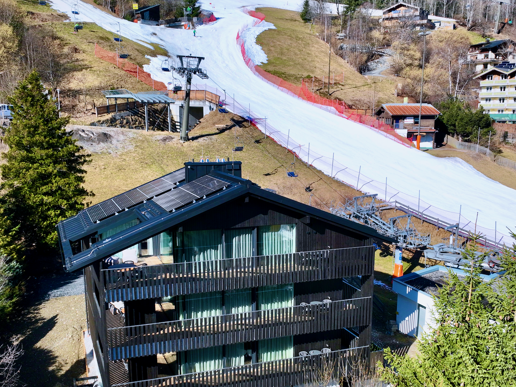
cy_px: 259
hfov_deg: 47.9
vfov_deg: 36.4
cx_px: 253
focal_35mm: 39
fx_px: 581
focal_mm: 12.29
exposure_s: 1/2500
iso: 200
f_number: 2.8
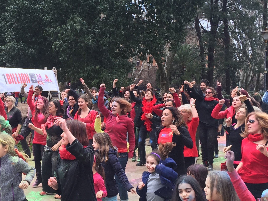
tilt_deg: +1.1
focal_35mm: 59
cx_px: 47
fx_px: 457
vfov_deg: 24.8
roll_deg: -0.6
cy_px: 98
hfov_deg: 31.7
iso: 32
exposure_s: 1/293
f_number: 2.2
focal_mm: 4.15
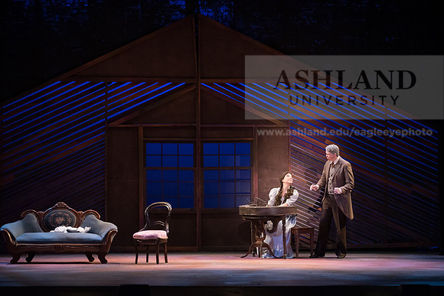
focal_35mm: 102
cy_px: 148
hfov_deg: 20.0
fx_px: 1258
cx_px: 222
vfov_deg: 13.4
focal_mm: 102
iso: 3200
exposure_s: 1/320
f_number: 3.2
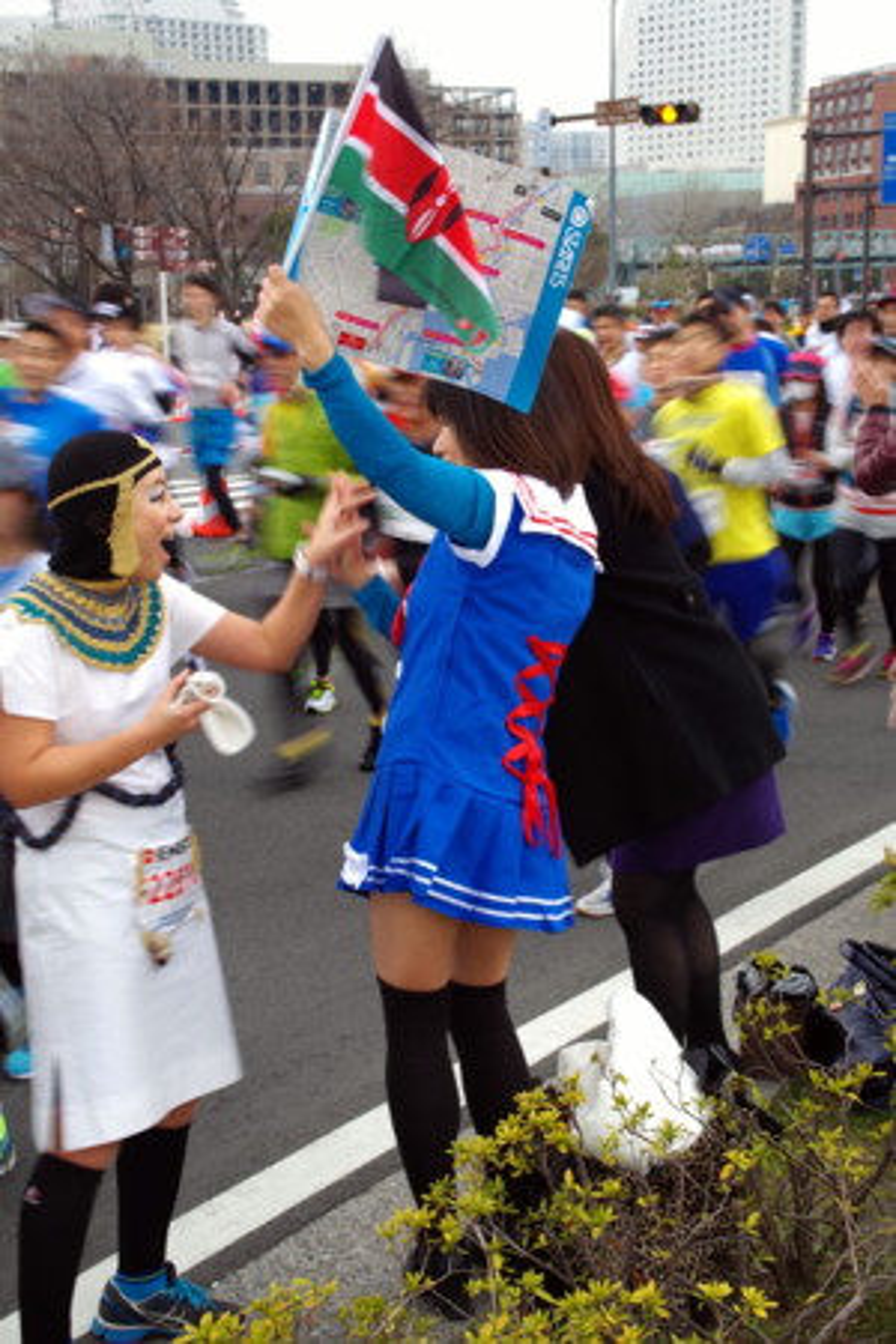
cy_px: 672
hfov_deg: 22.6
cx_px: 448
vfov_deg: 33.4
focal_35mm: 60
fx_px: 2240
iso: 100
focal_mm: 40
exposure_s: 1/15
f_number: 11
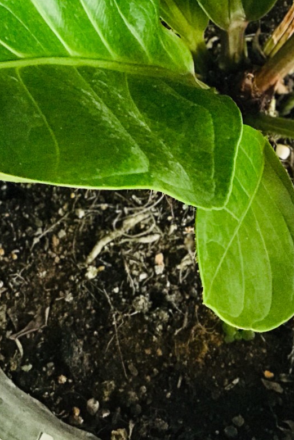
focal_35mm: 173
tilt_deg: -60.2
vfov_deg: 11.5
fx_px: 2119
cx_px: 324
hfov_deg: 7.9
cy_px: -185
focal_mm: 6.6
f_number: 2.8
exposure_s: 1/50
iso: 125
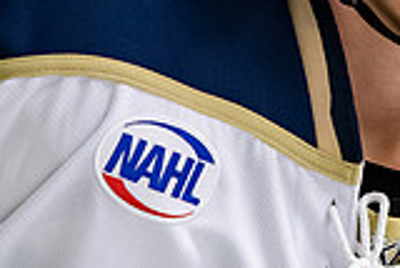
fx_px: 12255
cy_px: -89
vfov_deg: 1.3
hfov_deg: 1.9
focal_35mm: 1102
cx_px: 323
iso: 2000
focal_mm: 185
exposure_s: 1/800
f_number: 3.2
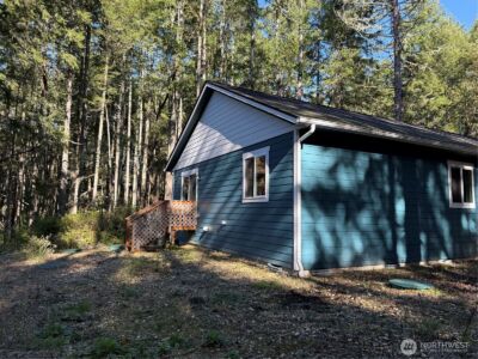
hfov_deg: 71.6
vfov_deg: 56.8
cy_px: 180
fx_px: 331
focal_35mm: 24
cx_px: 239
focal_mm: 6.76
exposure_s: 1/563
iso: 100
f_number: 1.78
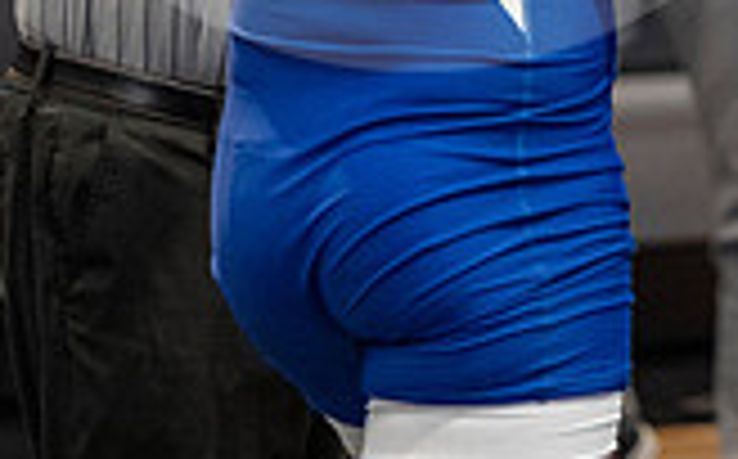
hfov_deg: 2.5
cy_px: -399
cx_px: 704
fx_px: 16651
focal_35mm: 829
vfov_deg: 1.6
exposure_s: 1/1000
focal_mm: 130
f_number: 2.8
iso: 3200
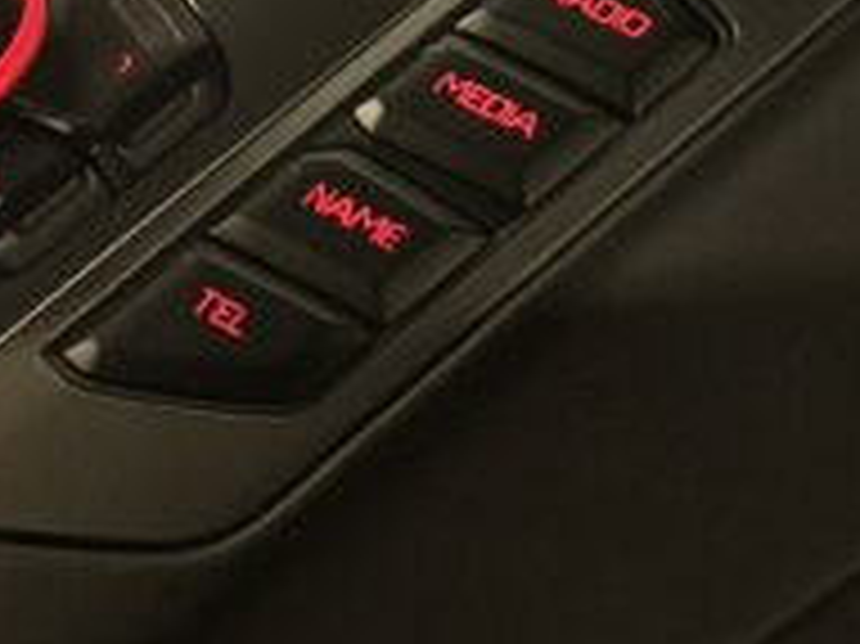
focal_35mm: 193
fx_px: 4792
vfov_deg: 7.4
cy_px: -540
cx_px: 378
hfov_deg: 10.3
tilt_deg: -14.4
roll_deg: +1.9
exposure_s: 1/20
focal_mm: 6.76
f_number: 1.78
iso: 800
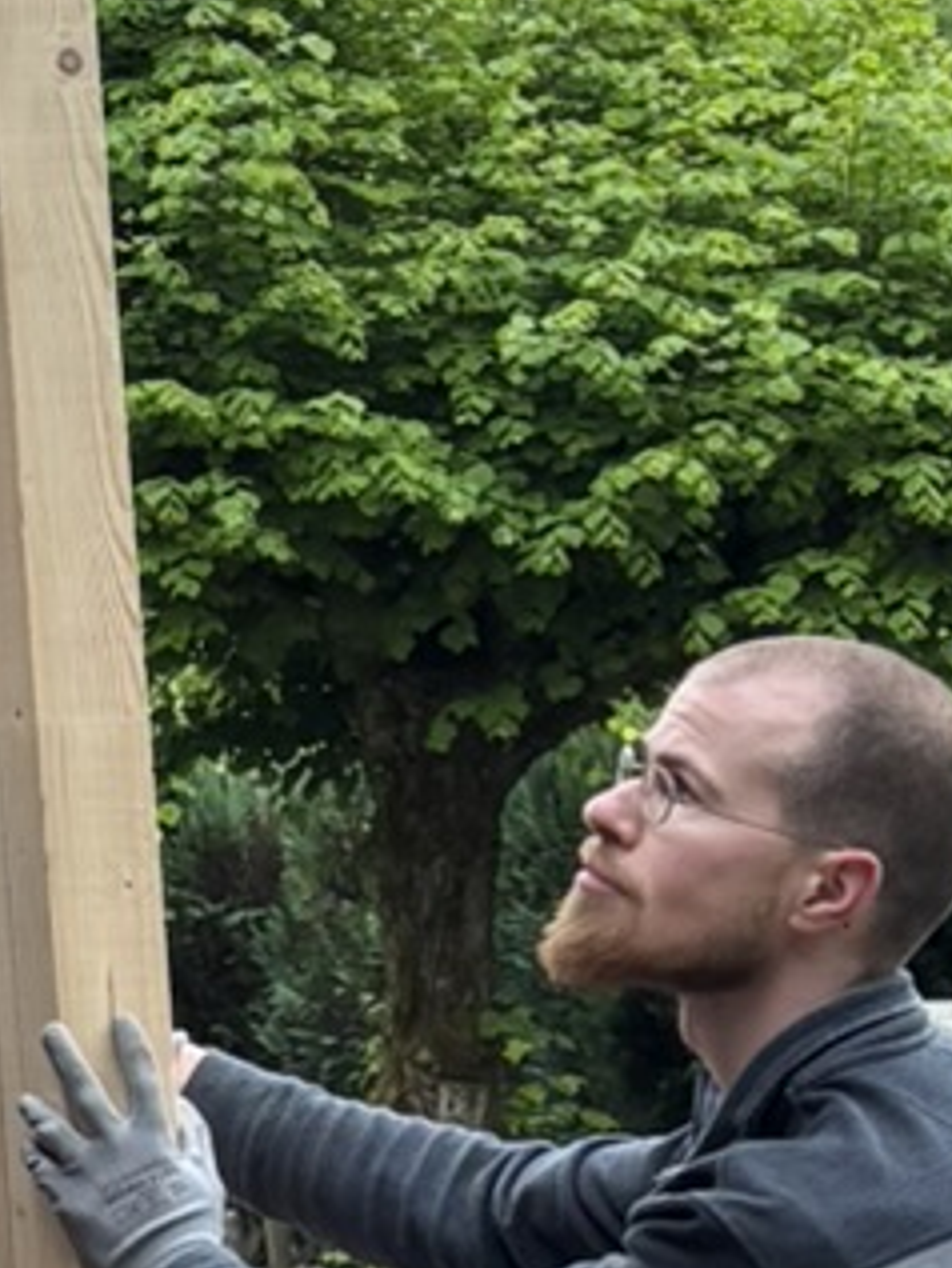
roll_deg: +2.8
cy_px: 448
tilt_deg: +5.4
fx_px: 6156
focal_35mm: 168
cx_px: -1684
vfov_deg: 11.7
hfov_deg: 7.9
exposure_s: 1/662
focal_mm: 5.96
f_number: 1.6
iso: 50
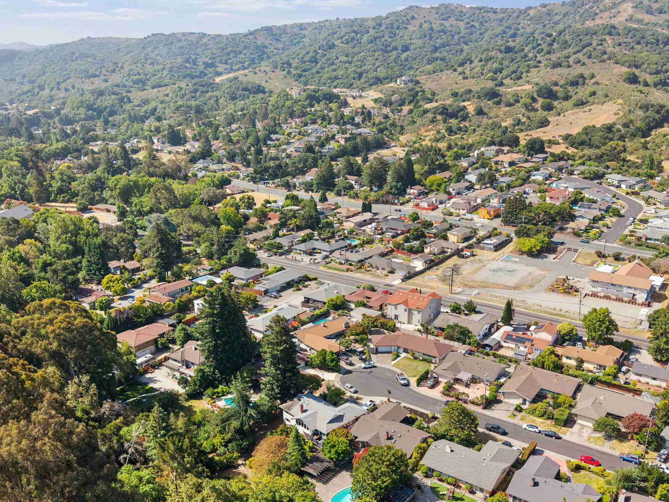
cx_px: 342
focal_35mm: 32
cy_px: 300
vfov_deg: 44.0
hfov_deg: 56.8
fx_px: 618
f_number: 1.8
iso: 190
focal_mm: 8.7
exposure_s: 1/350
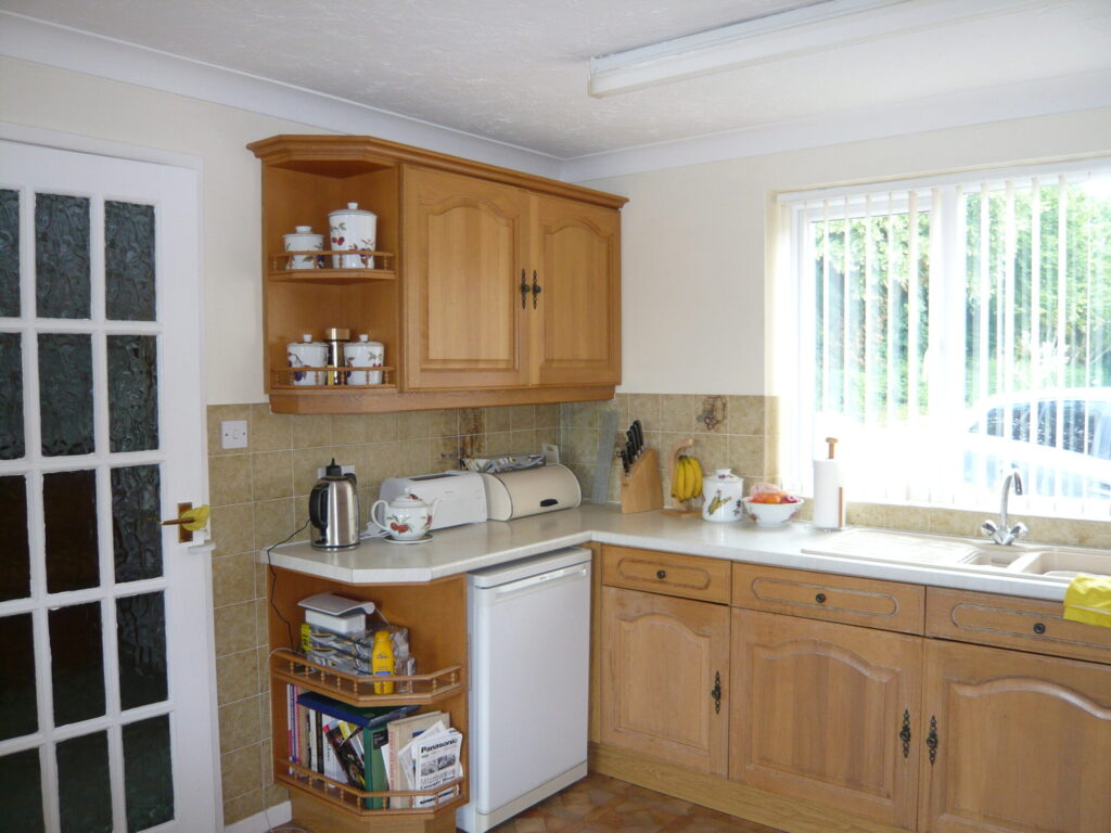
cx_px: 556
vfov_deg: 49.7
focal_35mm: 28
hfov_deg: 63.4
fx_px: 899
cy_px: 416
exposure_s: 1/30
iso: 125
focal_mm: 4.6
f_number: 2.8
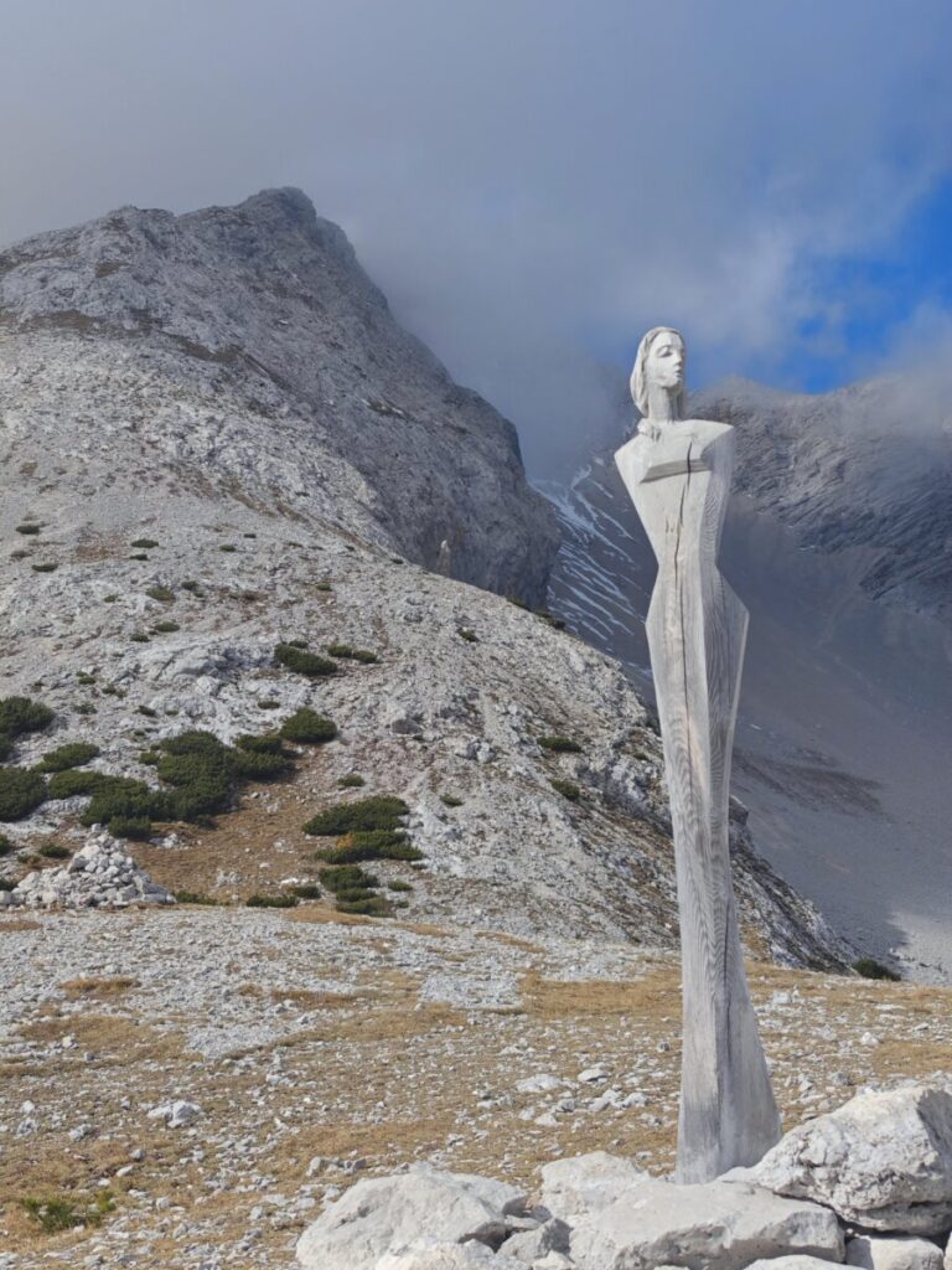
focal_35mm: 46
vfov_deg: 41.2
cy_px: 635
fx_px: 1687
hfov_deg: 31.5
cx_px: 476
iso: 51
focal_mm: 8.72
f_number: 2
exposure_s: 1/2932
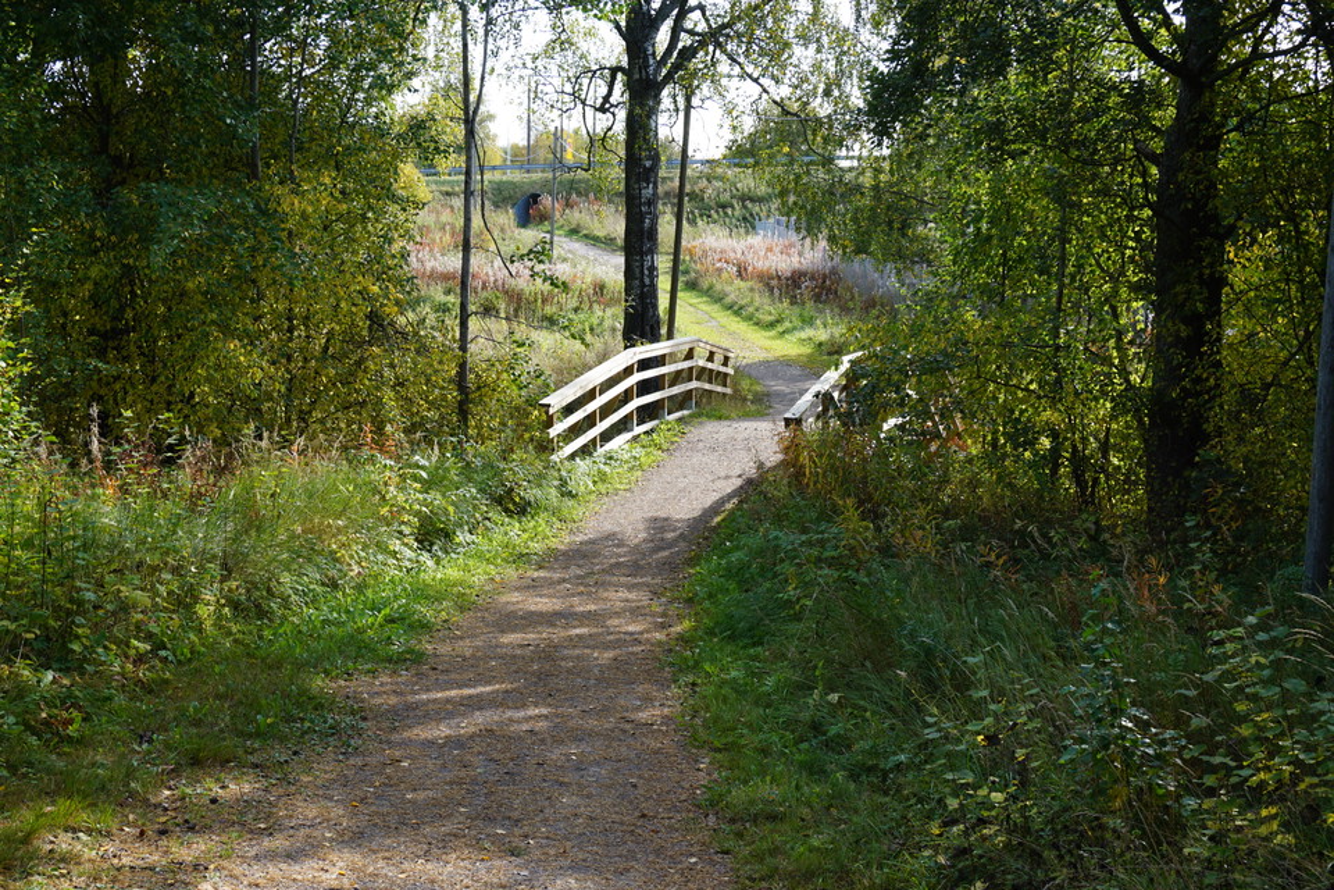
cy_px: 445
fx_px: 1612
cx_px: 667
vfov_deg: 30.8
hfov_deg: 45.0
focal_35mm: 44
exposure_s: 1/80
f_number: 7.1
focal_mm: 29
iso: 100
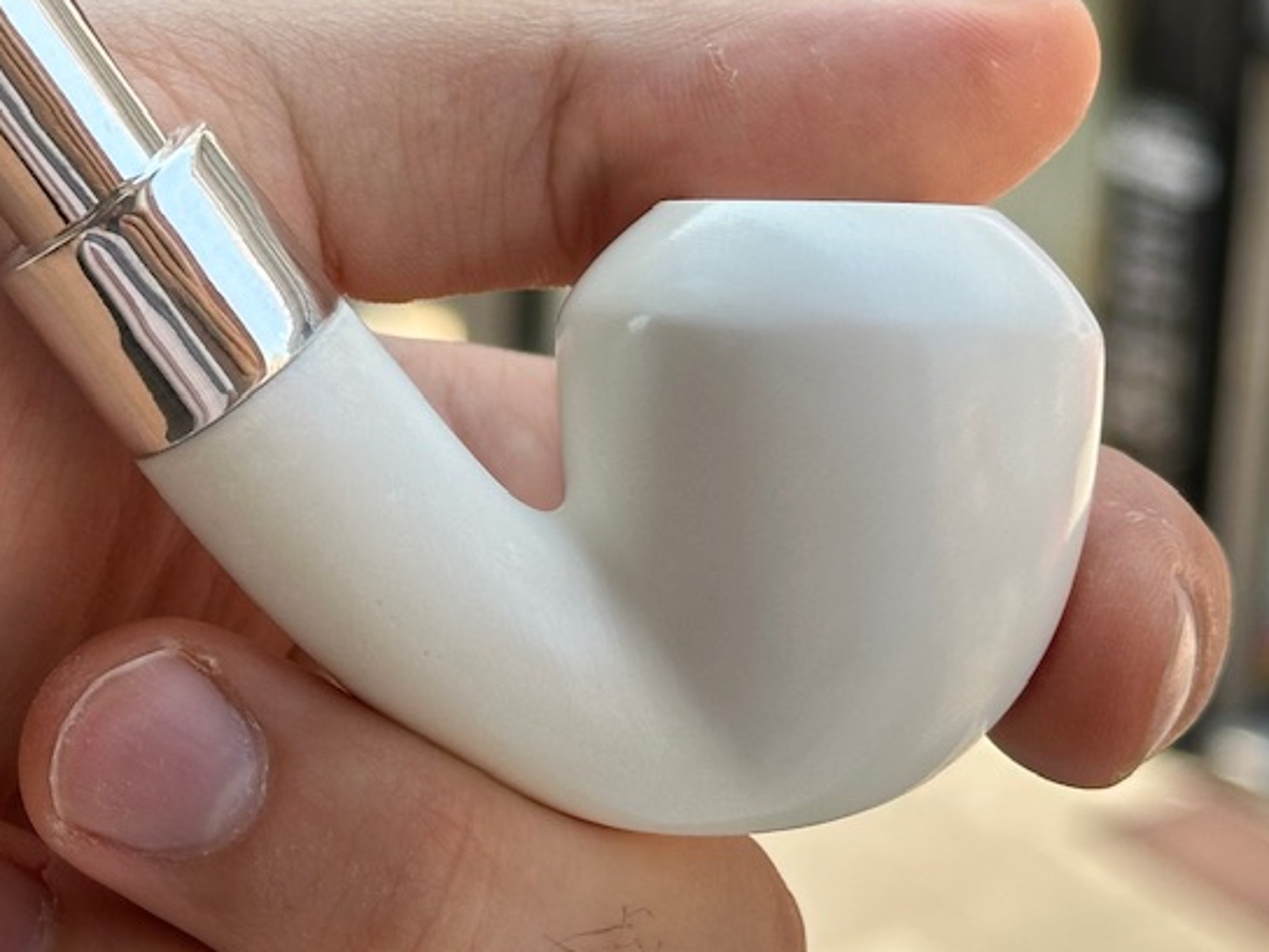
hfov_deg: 17.2
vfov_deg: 13.0
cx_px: 154
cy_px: 198
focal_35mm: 113
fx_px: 4143
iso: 64
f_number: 1.78
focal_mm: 6.86
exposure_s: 1/646
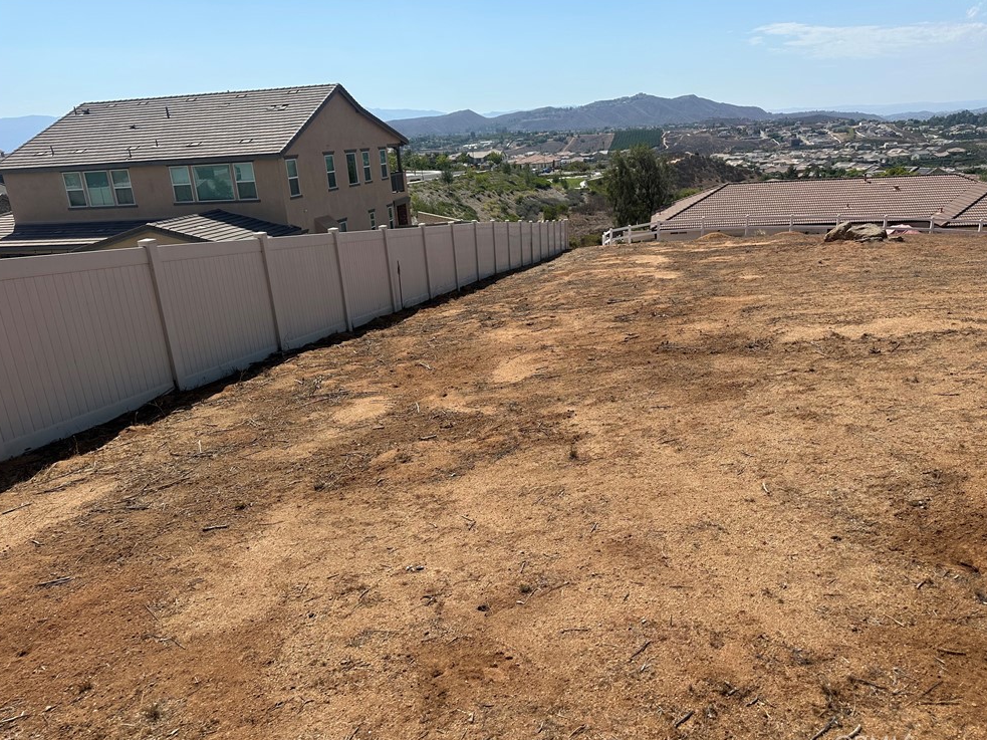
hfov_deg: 69.4
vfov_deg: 54.9
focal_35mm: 25
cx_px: 500
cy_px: 374
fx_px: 713
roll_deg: +3.9
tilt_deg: -18.7
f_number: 1.78
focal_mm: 6.86
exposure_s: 1/5848
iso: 80
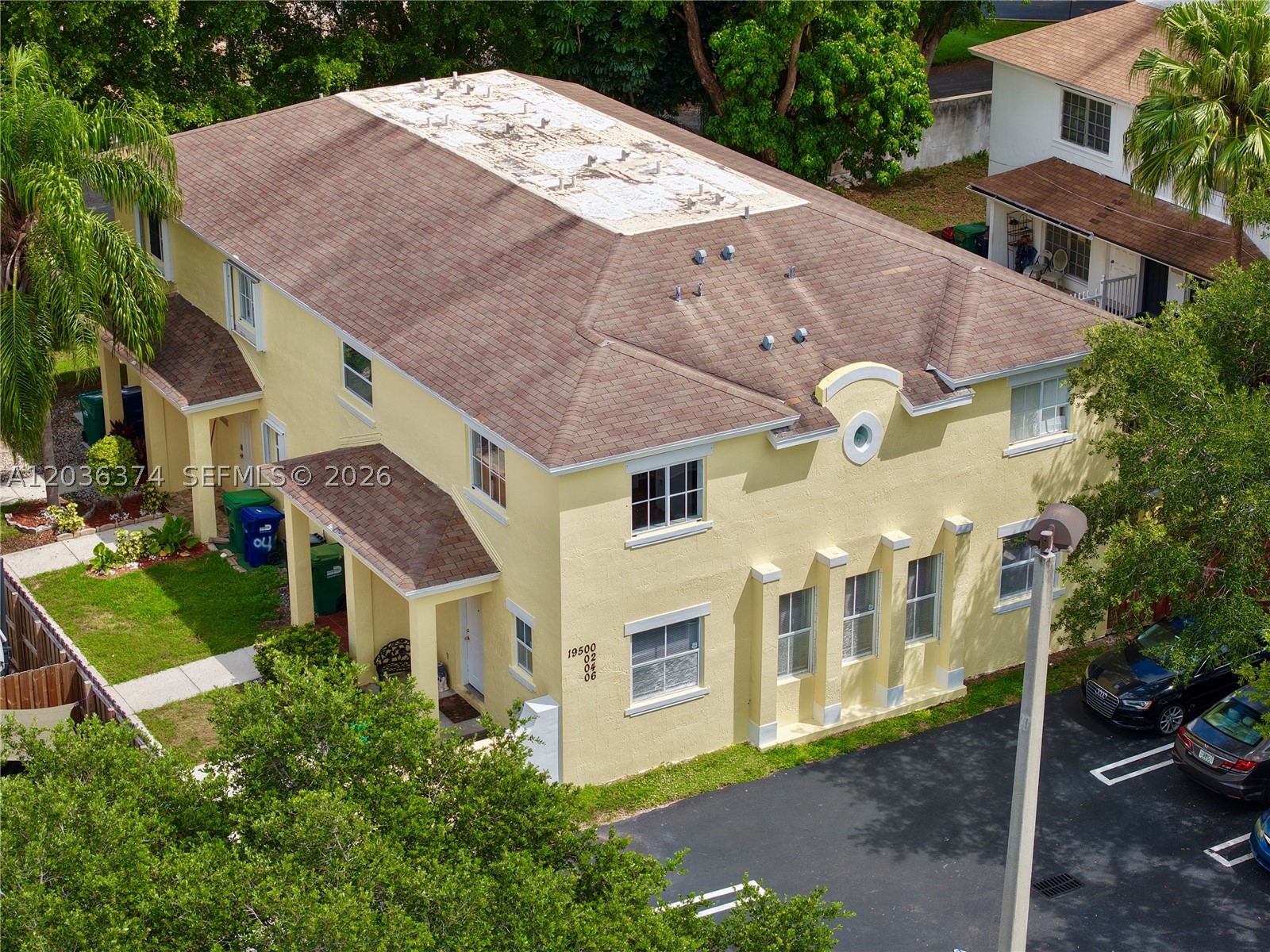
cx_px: 635
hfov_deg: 27.8
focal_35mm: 70
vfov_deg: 21.0
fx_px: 2568
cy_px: 476
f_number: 2.8
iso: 100
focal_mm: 19.35
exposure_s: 1/640
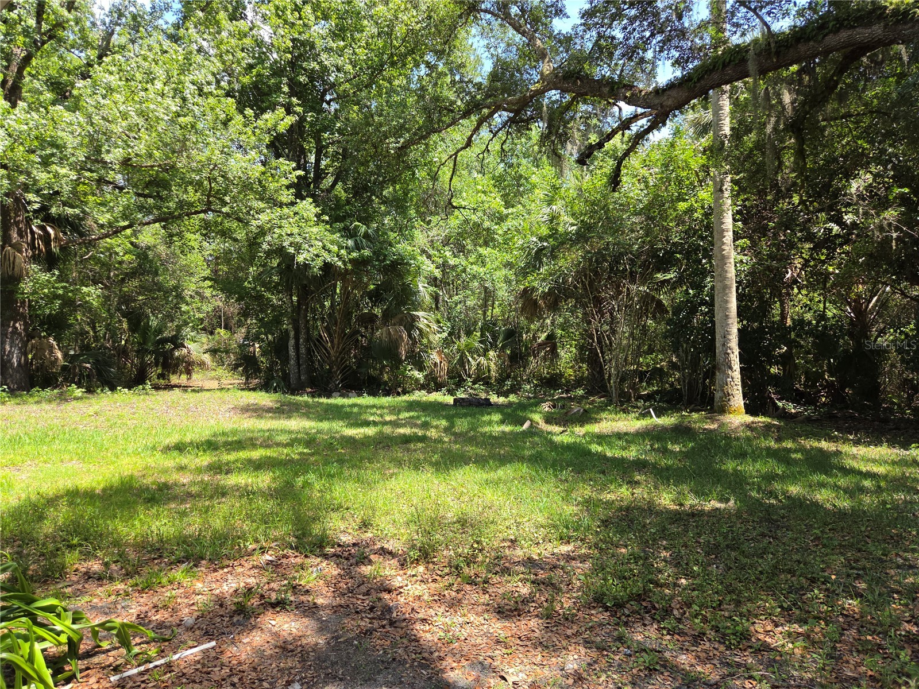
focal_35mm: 23
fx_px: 611
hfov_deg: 73.9
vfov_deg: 58.9
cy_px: 344
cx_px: 460
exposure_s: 1/283
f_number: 1.8
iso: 25
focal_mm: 5.4
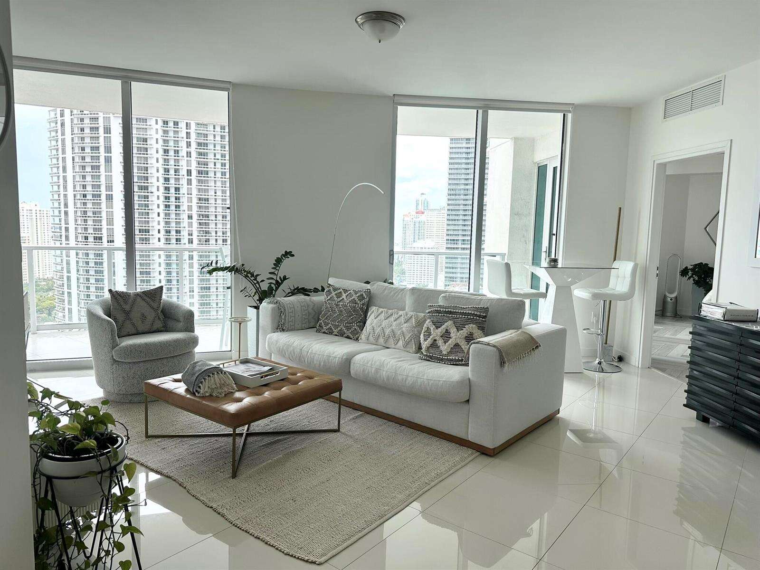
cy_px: 285
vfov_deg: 56.8
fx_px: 527
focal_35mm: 24
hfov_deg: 71.6
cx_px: 380
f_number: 1.78
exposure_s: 1/734
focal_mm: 6.86
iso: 80
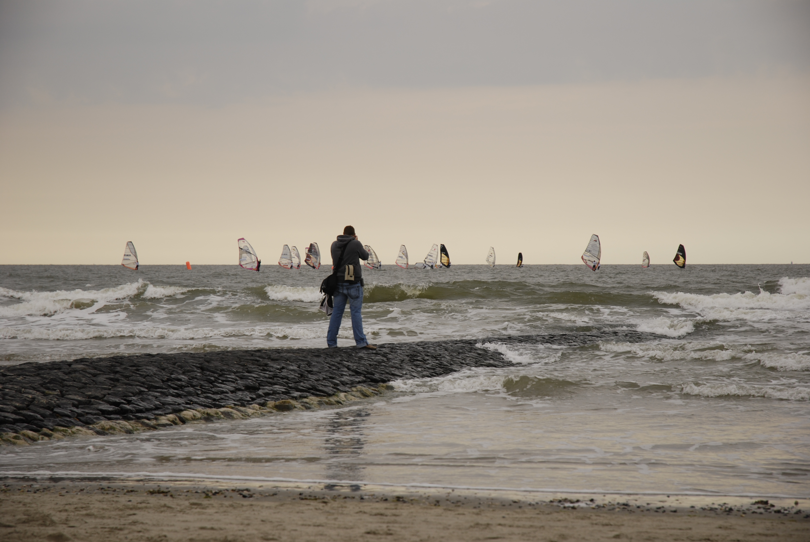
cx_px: 405
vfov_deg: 13.1
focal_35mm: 105
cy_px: 271
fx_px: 2365
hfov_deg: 19.4
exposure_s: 1/200
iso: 100
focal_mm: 70
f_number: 4.5
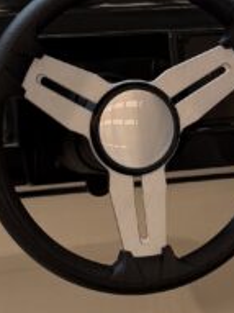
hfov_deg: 11.4
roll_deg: -7.9
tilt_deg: -35.2
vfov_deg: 15.3
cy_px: 129
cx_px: 178
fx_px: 1164
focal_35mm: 129
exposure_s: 1/229
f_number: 1.78
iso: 80
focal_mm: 6.76
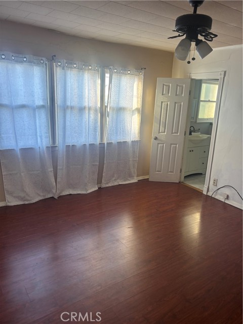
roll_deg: -3.3
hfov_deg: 53.1
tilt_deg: -14.9
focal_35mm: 26
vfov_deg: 67.3
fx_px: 243
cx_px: 122
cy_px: 162
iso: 80
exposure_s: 1/121
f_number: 1.6
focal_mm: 5.96
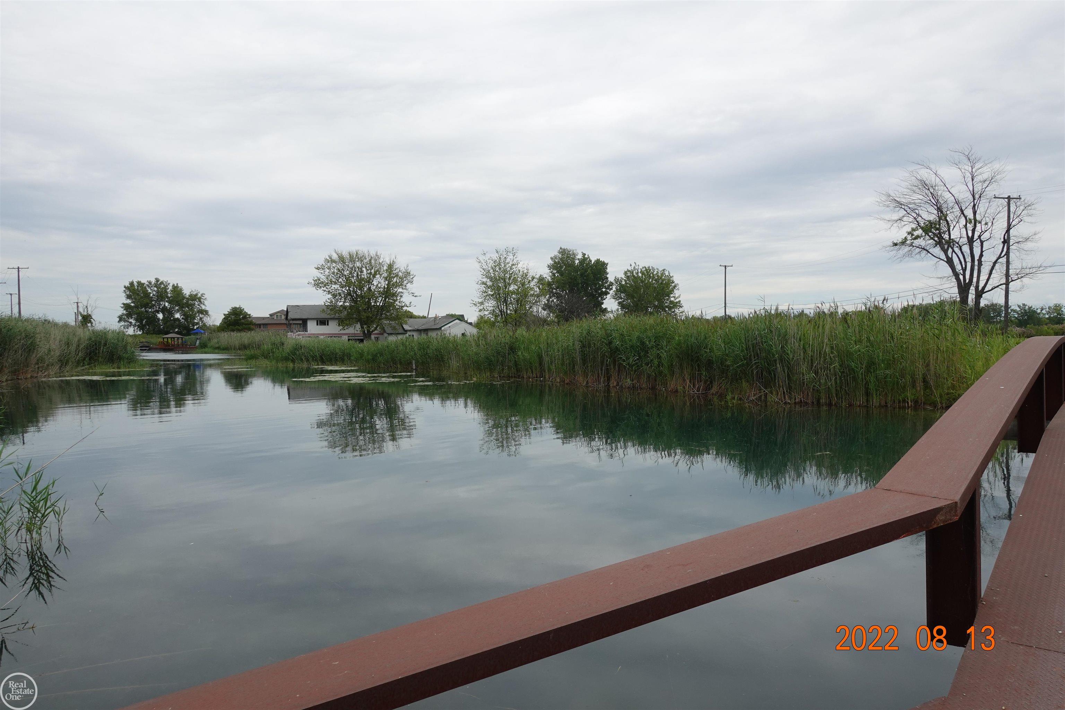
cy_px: 355
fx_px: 710
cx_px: 532
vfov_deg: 53.1
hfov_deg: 73.7
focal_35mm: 24
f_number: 5.6
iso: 125
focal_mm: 9.4
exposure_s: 1/500
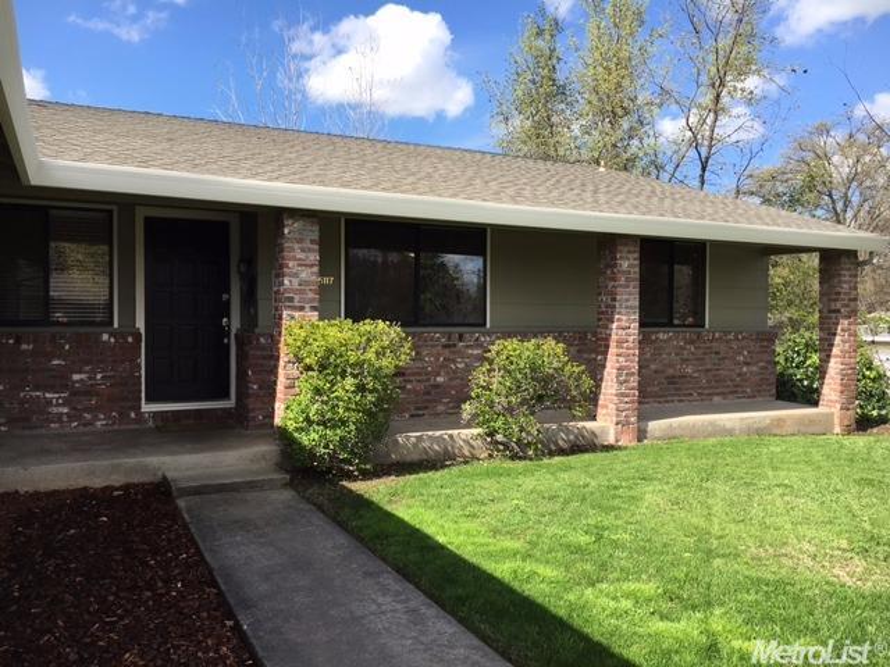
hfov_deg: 61.7
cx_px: 445
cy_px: 334
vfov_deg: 48.2
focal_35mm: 29
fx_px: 746
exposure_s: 1/884
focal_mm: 4.15
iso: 25
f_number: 2.2
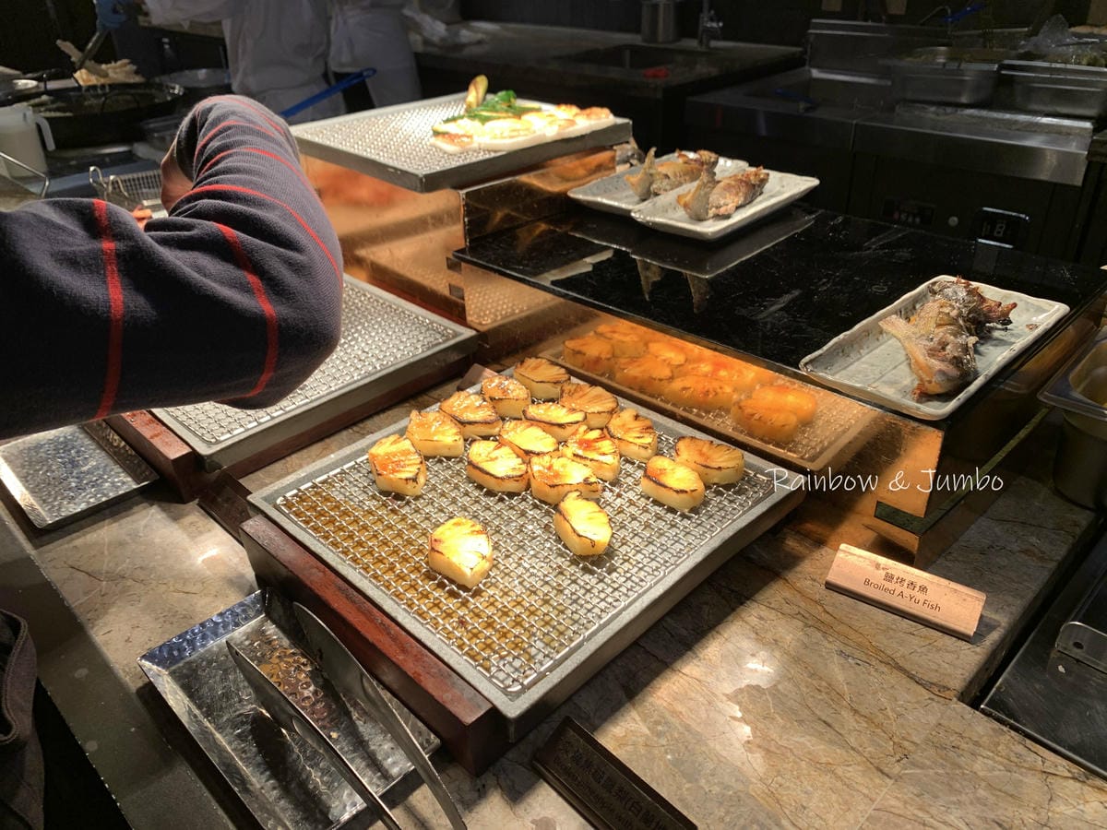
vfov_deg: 53.1
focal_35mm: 26
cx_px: 554
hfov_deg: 67.3
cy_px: 415
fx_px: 831
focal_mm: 4.25
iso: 40
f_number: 1.8
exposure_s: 1/120
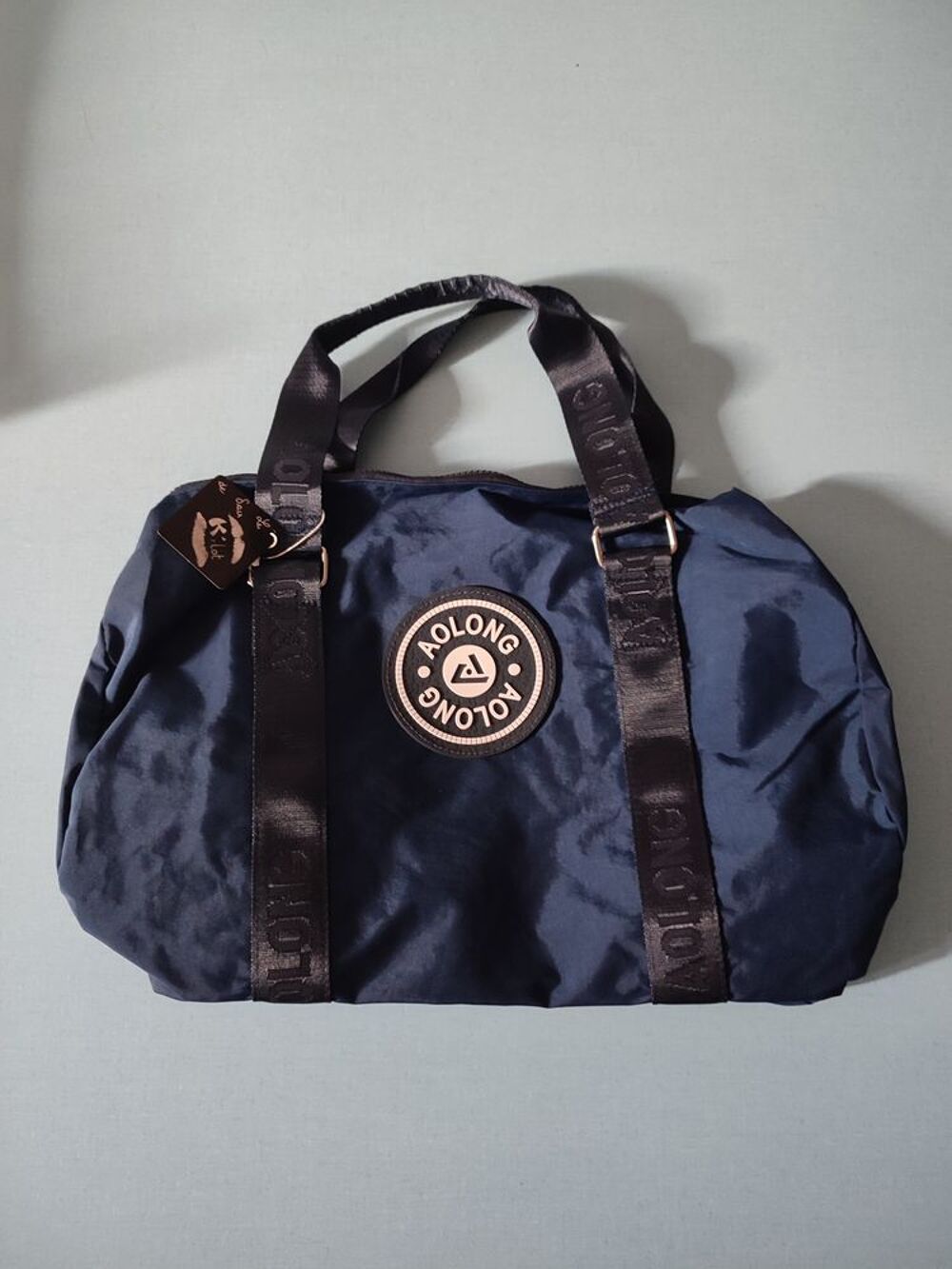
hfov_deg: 56.8
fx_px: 880
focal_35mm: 24
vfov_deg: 71.6
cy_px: 634
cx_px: 476
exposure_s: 1/17
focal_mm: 5.89
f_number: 1.89
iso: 1737
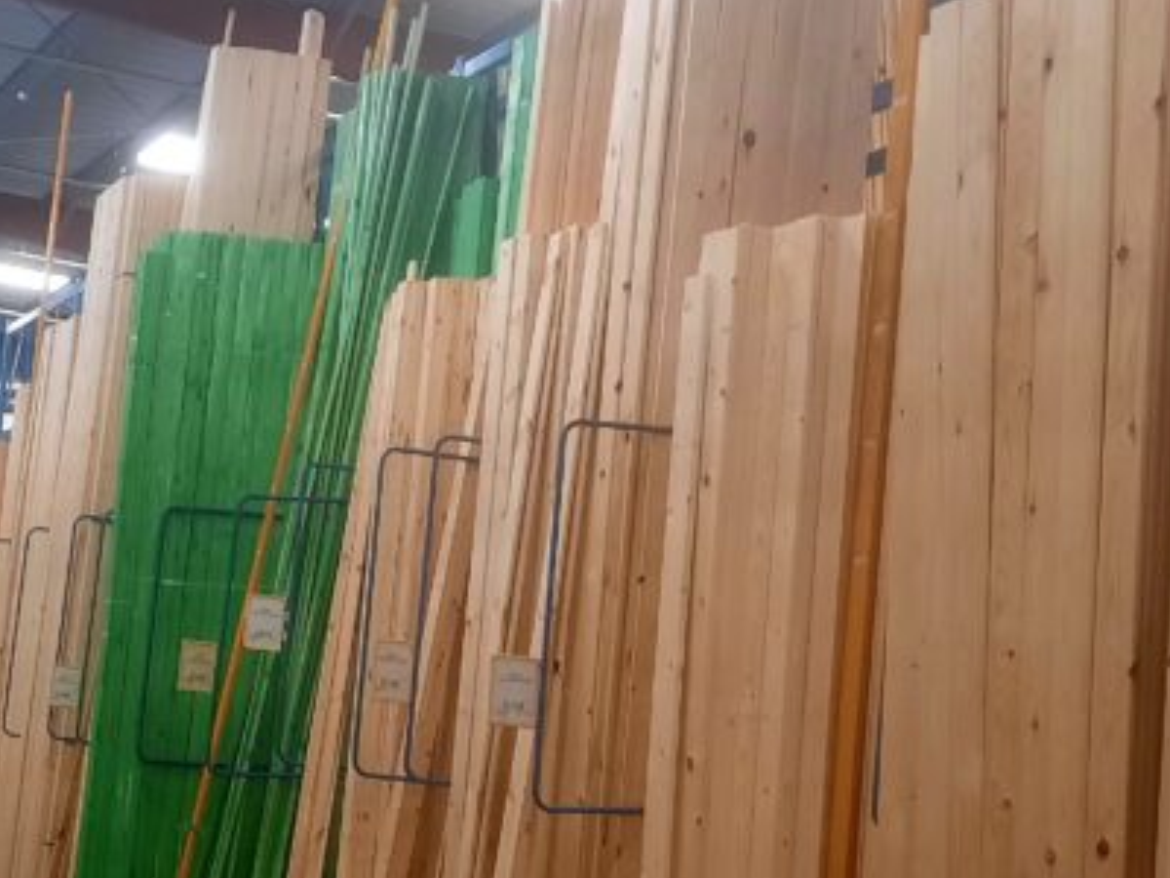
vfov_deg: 22.9
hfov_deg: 28.6
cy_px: 550
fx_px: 2163
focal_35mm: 64
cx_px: 32
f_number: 2
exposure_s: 1/50
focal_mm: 4.6
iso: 320
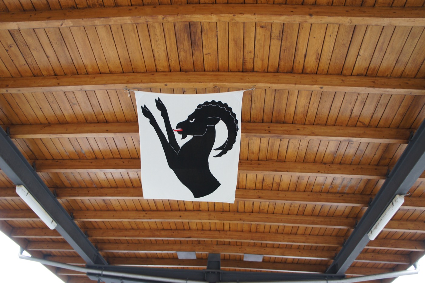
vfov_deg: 45.6
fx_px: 336
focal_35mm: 28
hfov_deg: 64.6
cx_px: 212
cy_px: 142
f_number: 4
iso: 500
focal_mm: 19
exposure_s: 1/30
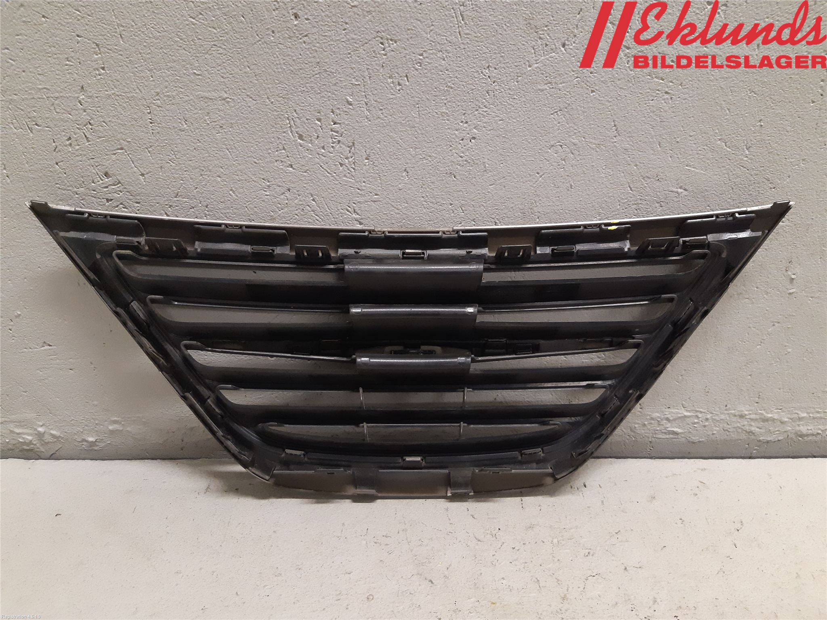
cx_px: 414
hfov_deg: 67.3
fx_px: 621
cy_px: 310
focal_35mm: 26
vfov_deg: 53.1
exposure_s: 1/50
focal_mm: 3.93
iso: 250
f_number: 1.7
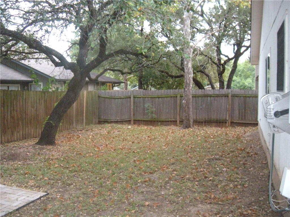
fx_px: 293
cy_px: 108
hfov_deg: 52.6
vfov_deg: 40.7
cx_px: 145
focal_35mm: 35
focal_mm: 5.9
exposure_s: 1/30
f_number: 3.8
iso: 686
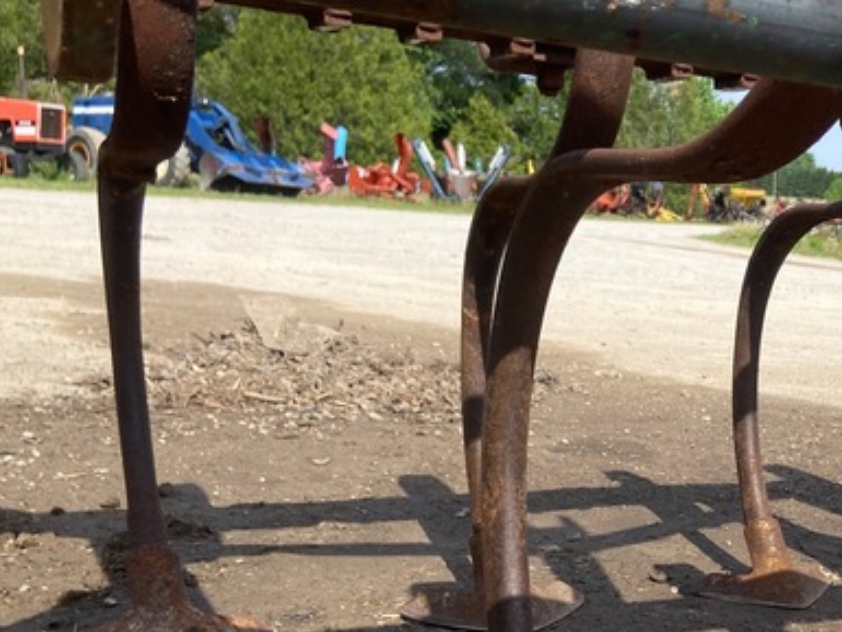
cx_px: 750
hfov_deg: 33.7
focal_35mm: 54
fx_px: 1314
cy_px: 586
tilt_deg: -17.1
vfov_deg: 26.0
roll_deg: -7.1
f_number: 1.8
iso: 32
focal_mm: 4.25
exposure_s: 1/2315
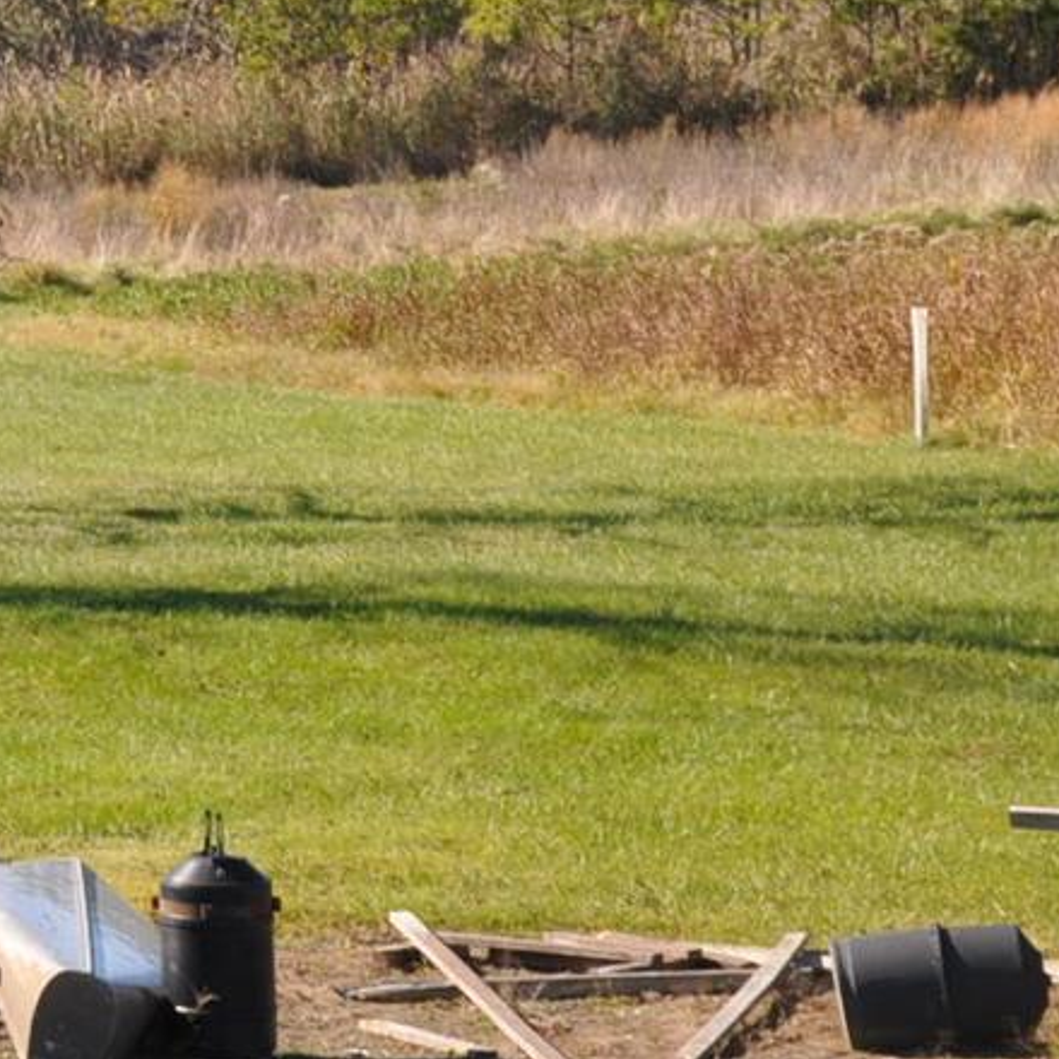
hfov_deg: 6.7
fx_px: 8618
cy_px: 82
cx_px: -1367
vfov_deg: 7.0
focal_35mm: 249
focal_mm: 42
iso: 200
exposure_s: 1/200
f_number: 11
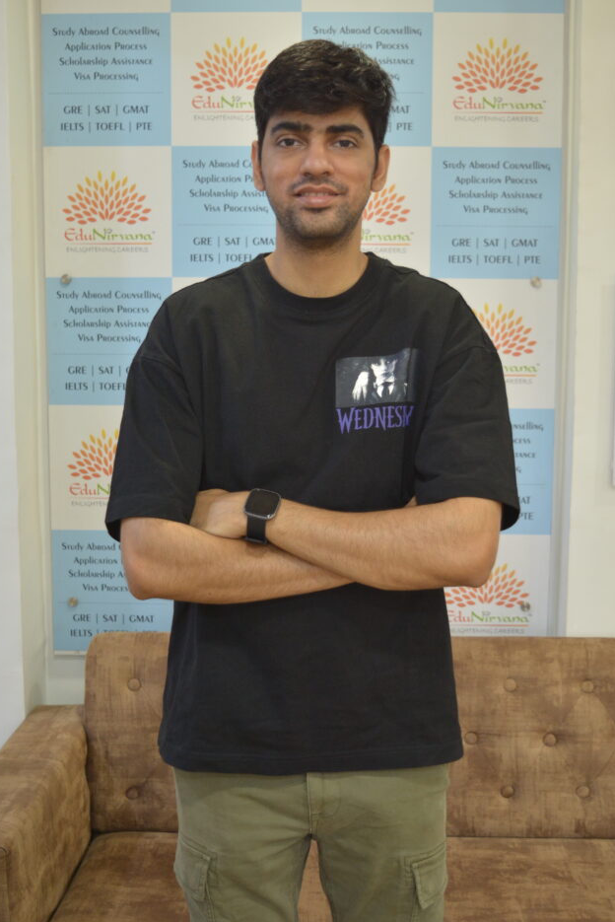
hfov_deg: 29.3
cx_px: 307
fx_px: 1178
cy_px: 458
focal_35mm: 46
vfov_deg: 42.7
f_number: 4.2
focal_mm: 28
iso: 800
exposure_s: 1/50
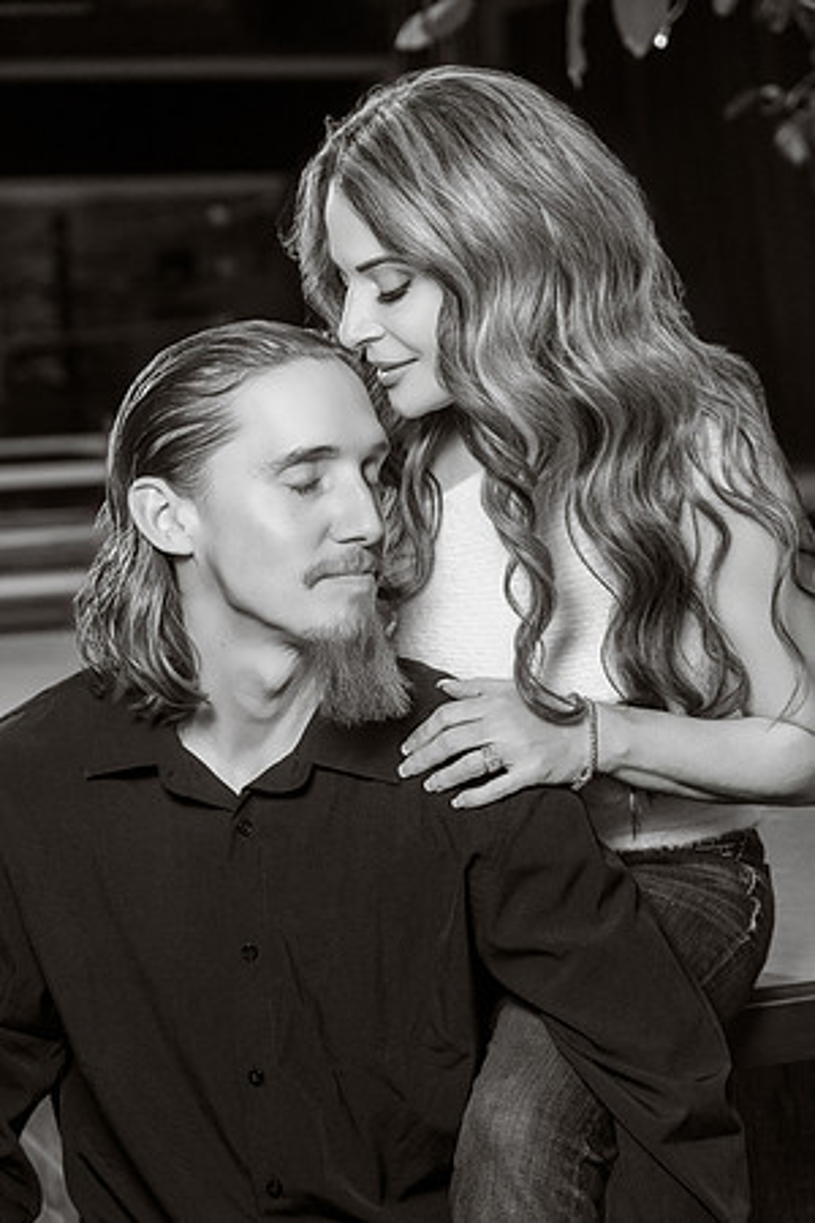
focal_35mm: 88
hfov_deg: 15.5
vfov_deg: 23.1
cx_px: 408
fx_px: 2988
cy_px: 612
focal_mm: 88
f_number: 5.6
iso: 1250
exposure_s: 1/125
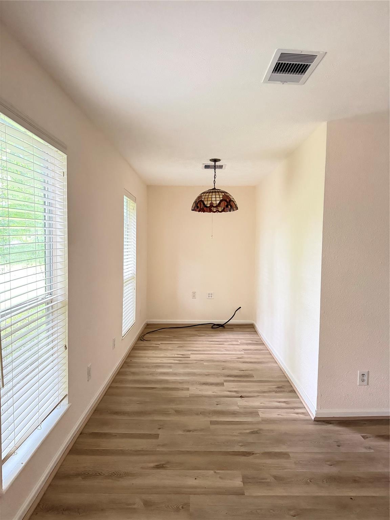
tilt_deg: -3.0
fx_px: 361
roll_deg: -0.2
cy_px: 260
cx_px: 195
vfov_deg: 71.6
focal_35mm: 24
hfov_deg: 56.8
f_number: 1.78
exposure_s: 1/30
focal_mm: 6.76
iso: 1250
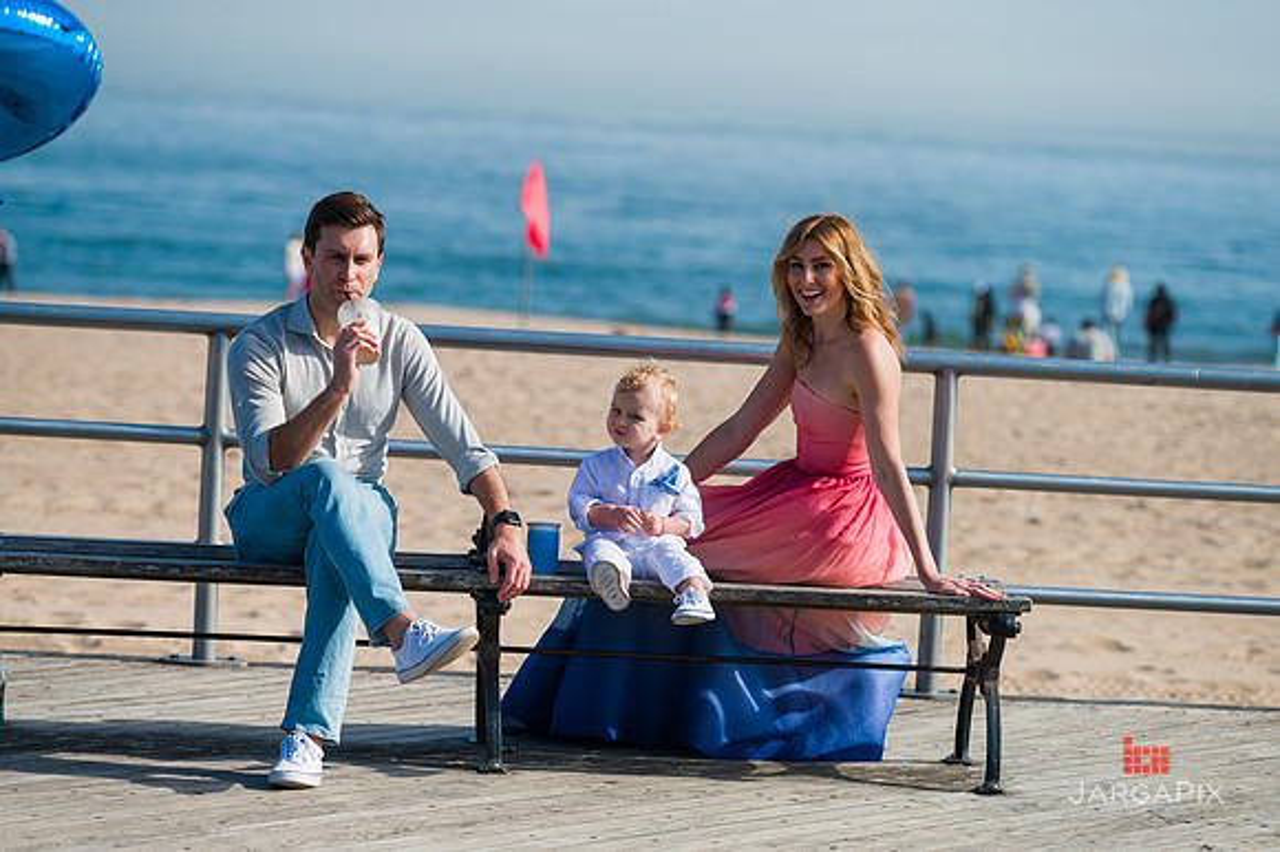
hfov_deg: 15.2
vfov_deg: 10.1
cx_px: 640
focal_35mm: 135
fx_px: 4797
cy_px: 426
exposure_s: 1/3200
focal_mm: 135
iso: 200
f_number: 4
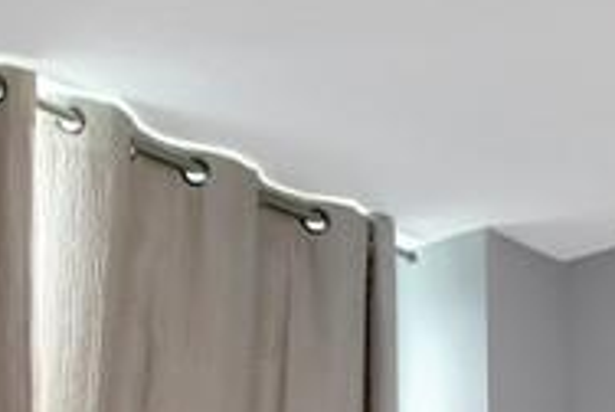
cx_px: 1132
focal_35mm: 90
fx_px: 1535
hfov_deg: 17.8
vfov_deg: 12.2
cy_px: 992
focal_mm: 11
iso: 640
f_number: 9
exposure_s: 1/80
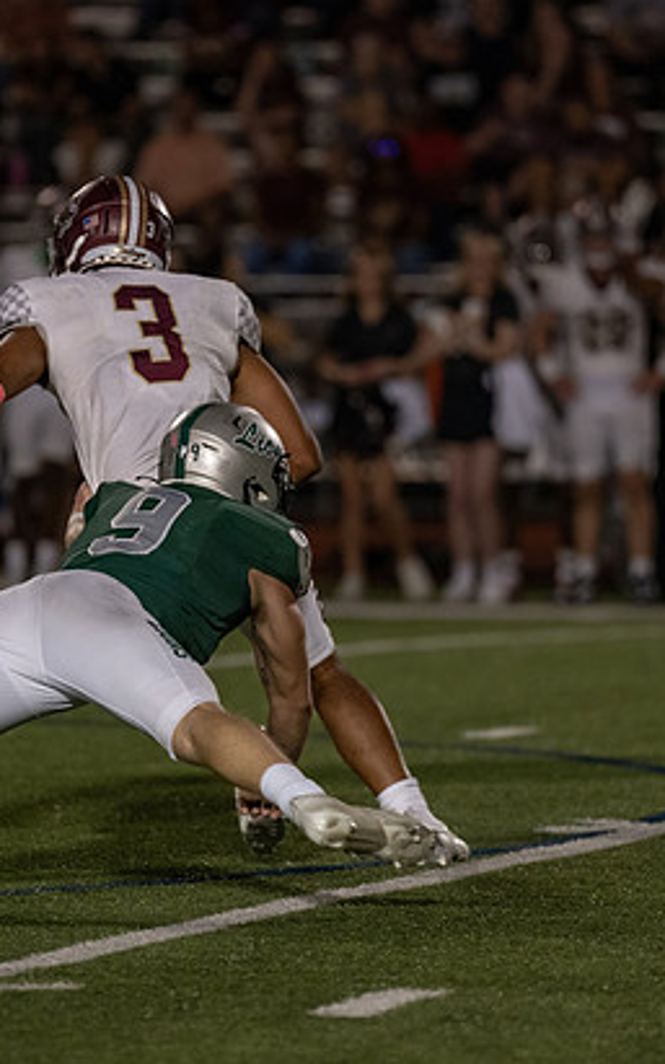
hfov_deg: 3.2
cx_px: 242
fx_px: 12030
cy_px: 543
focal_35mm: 415
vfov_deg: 5.1
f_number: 2.8
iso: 2000
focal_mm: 200
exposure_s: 1/1000
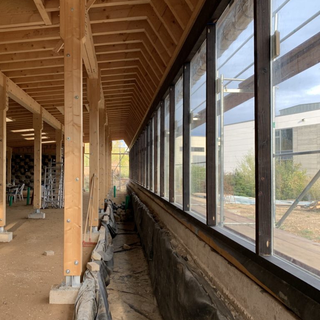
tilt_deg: +1.2
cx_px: 117
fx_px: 377
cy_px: 171
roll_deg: -1.0
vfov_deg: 46.0
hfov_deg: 45.6
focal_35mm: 36
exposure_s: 1/121
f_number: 1.8
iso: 64
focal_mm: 4.25
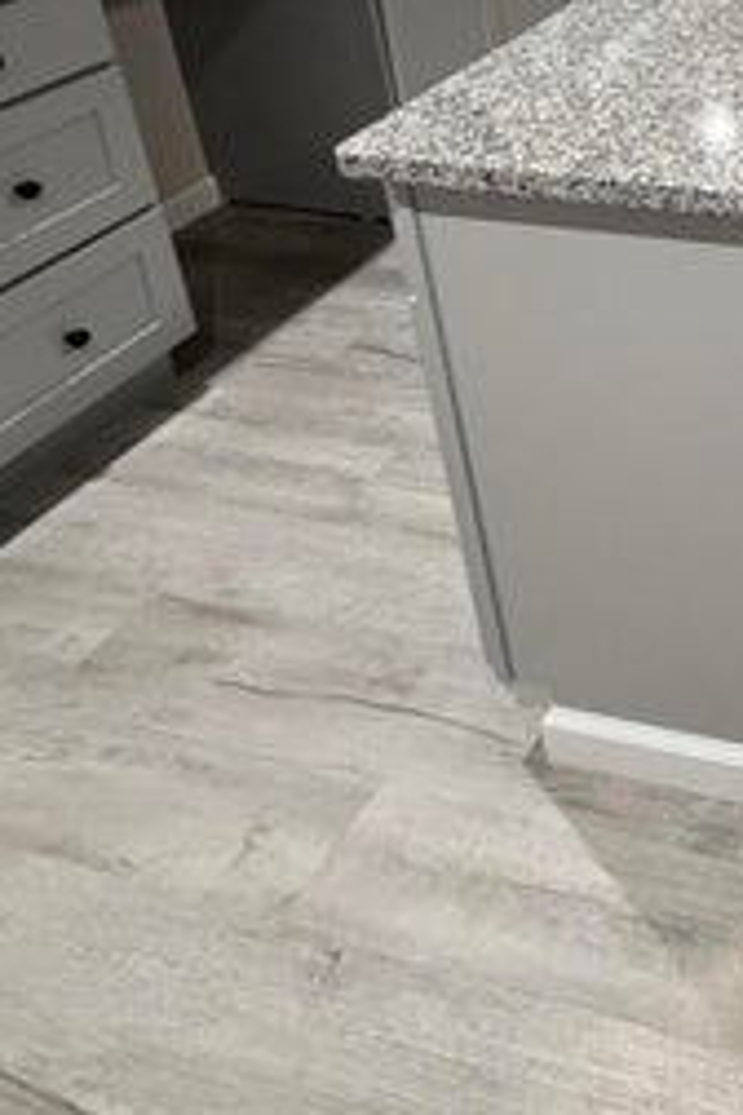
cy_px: -9
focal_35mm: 37
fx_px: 1145
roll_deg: +1.4
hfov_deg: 28.8
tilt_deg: -17.9
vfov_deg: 44.0
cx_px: 982
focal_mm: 2.22
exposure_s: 1/60
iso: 400
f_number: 2.2
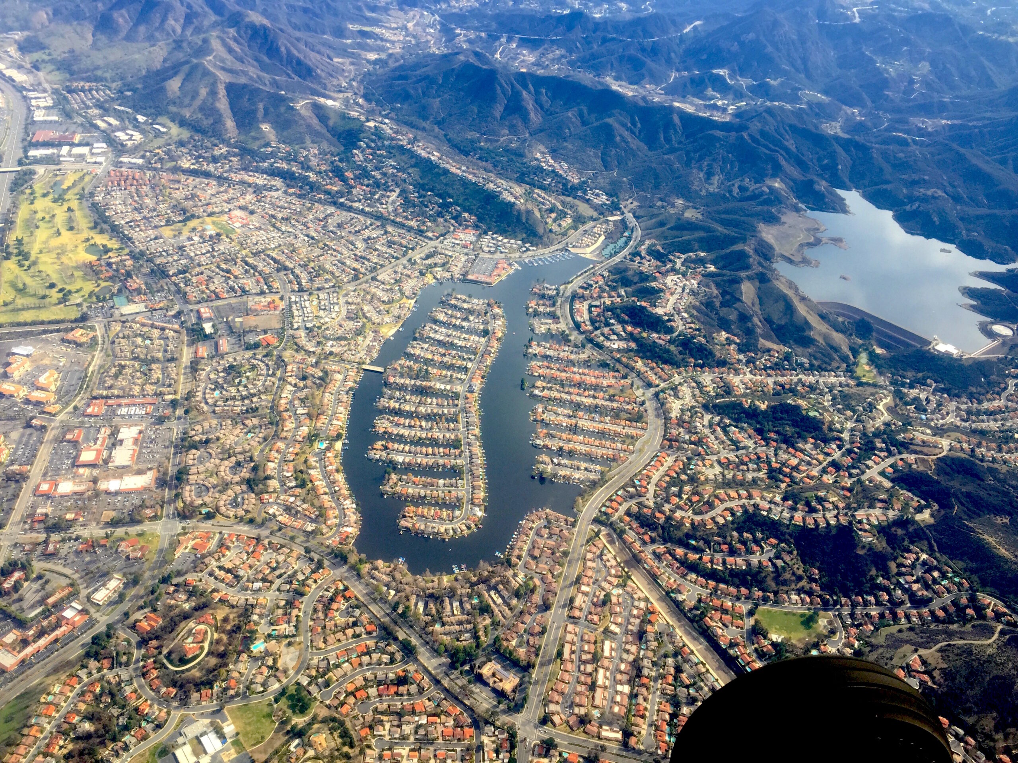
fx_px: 853
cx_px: 509
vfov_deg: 48.2
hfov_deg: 61.7
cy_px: 382
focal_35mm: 29
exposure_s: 1/618
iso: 32
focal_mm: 4.15
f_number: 2.2
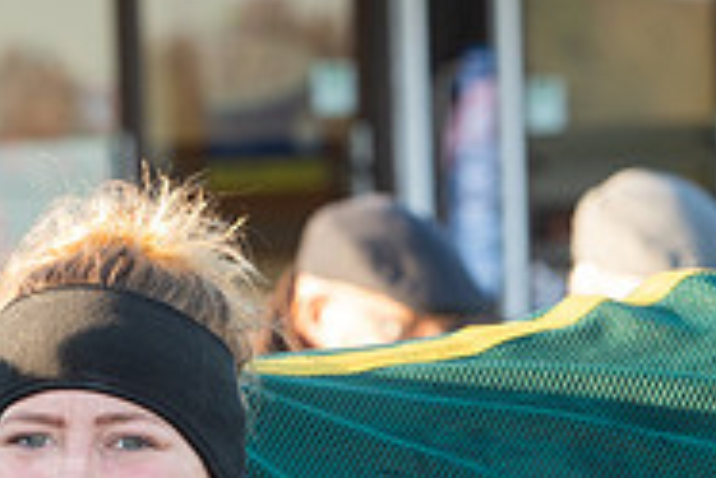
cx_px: -166
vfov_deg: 3.0
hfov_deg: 4.6
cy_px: 704
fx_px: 8977
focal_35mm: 451
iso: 500
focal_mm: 125
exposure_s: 1/250
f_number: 6.3
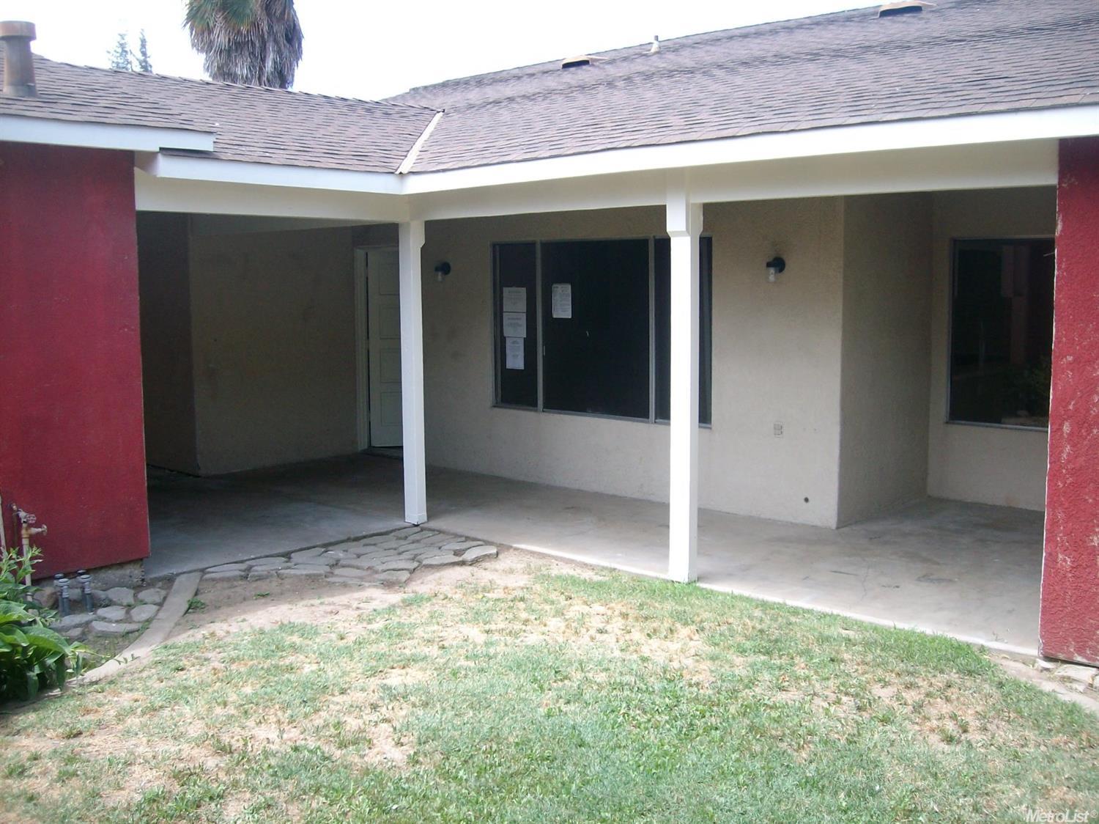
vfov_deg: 40.7
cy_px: 412
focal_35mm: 35
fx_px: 1111
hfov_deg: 52.6
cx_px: 550
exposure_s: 1/261
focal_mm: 5.8
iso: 80
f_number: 2.8
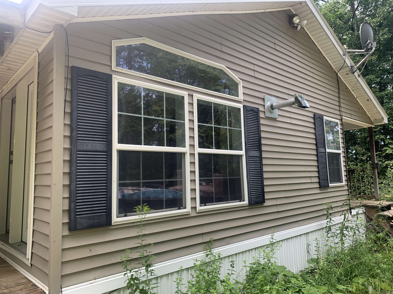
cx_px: 196
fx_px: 295
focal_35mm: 26
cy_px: 147
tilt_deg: +6.1
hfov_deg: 67.3
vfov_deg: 53.1
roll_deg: +1.7
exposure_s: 1/262
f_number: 1.8
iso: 25
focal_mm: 4.25
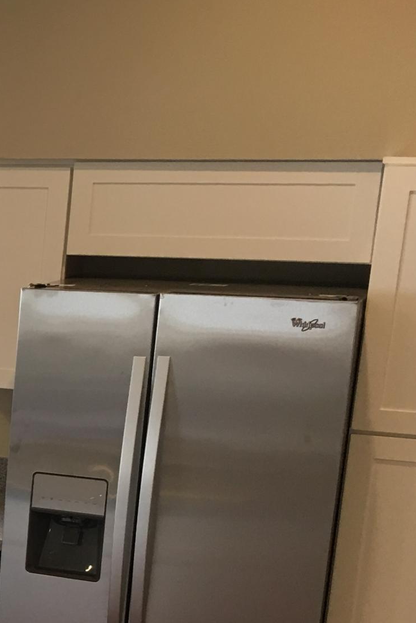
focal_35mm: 82
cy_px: 531
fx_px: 1420
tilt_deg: -12.5
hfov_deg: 14.3
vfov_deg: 24.2
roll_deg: -1.7
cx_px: -375
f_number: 2.2
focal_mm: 4.15
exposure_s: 1/15
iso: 32
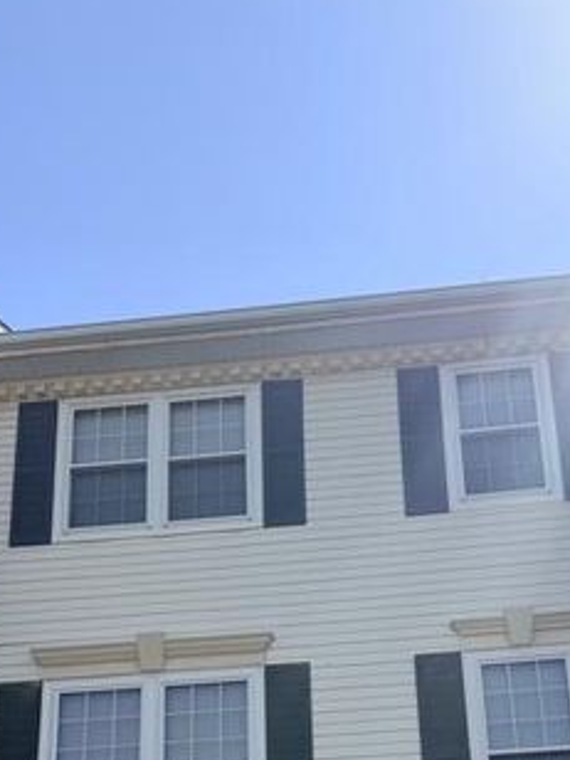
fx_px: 1142
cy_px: 751
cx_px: 304
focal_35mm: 52
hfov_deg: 28.0
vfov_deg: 33.8
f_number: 1.78
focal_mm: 6.76
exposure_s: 1/5714
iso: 100
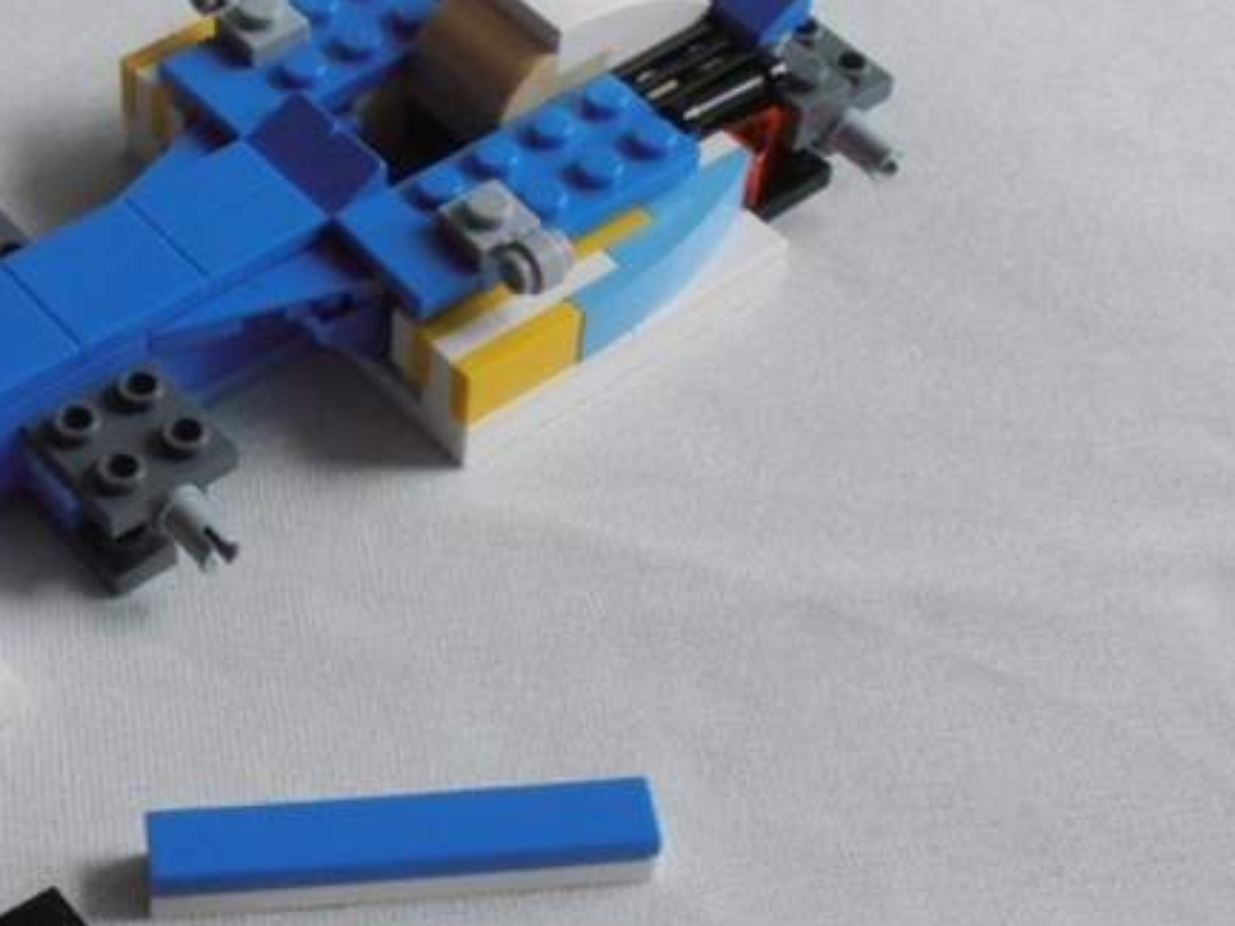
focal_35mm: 77
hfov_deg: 25.1
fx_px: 2747
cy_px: 642
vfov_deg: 19.1
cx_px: 363
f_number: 3.9
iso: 80
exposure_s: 1/250
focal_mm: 6.61
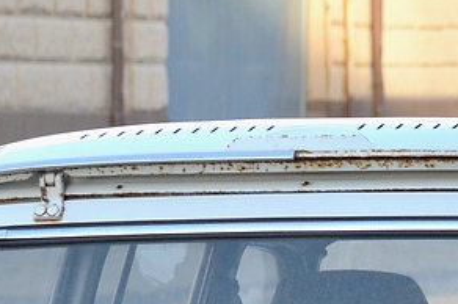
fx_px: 5884
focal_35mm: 463
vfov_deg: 2.9
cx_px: 482
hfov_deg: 4.4
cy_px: 569
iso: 800
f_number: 5
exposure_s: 1/500
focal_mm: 75
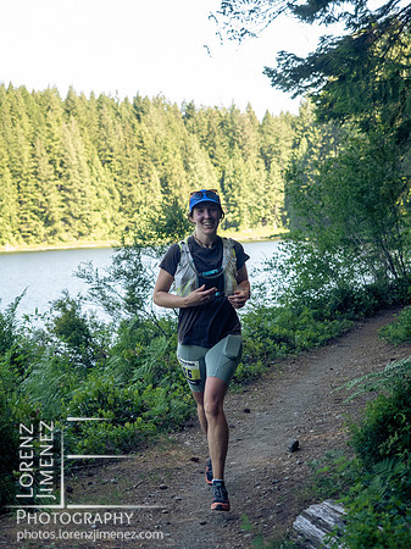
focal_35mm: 80
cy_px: 274
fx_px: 1268
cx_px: 206
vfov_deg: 24.4
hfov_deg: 18.4
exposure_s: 1/1000
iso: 1250
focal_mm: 40
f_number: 2.8
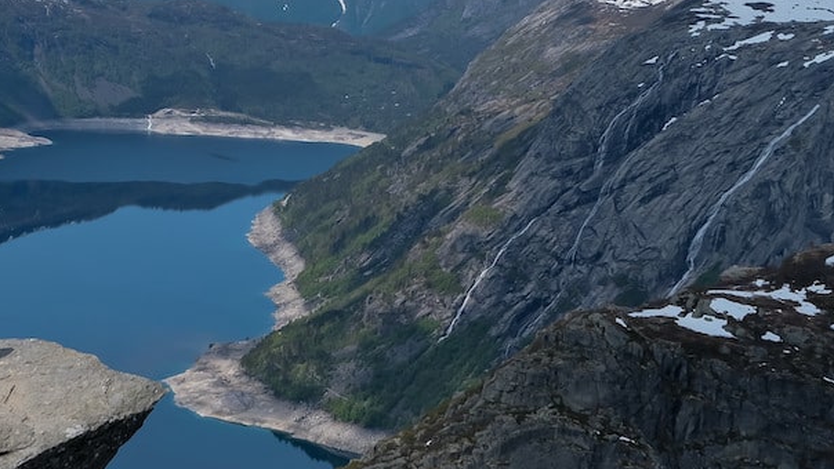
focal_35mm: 104
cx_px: 185
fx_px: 2300
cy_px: 105
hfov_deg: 20.4
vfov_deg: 11.6
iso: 320
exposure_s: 1/1800
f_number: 5.6
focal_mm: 33.3
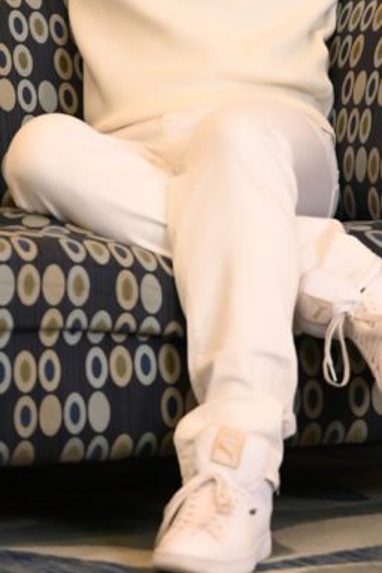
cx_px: 196
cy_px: -28
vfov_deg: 10.6
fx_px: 3056
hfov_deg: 7.2
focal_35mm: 192
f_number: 2.8
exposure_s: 1/160
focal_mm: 72
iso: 1600
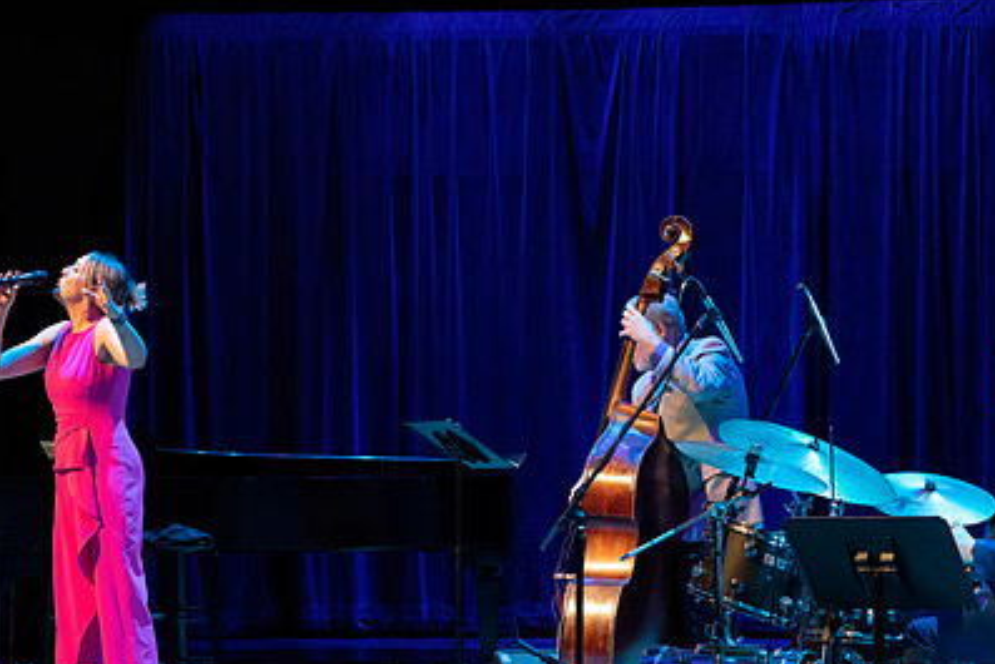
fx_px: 4368
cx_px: 338
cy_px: 386
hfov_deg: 13.0
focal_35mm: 158
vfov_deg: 8.7
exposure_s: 1/250
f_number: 7.1
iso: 5000
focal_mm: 100
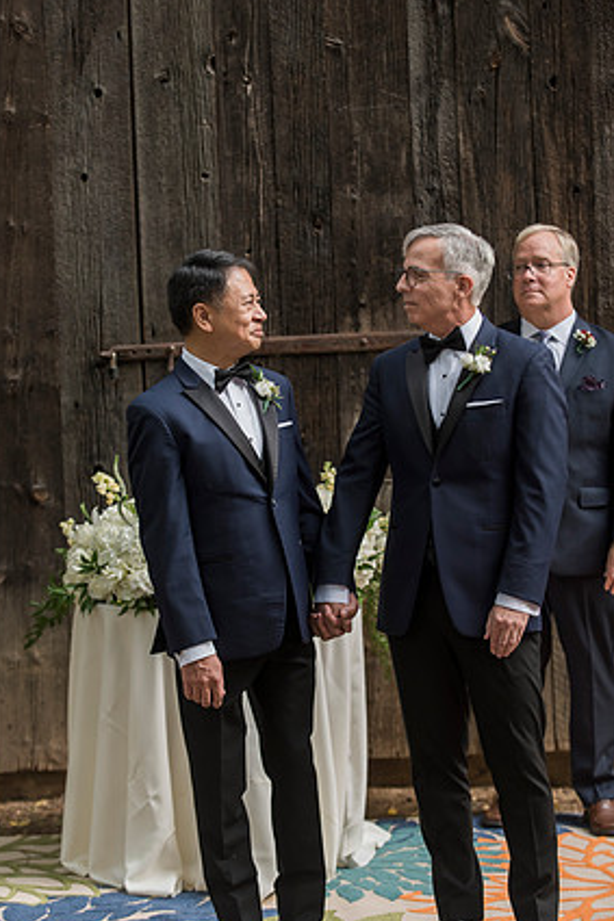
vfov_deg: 18.9
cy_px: 464
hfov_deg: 12.7
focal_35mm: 108
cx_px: 297
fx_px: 2765
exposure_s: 1/640
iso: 800
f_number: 3.2
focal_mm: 102
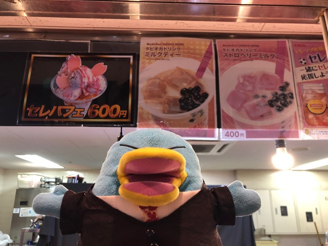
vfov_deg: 49.7
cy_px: 123
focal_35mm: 28
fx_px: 265
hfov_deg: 63.4
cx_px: 164
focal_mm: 3.99
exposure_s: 1/17
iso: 40
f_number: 1.8
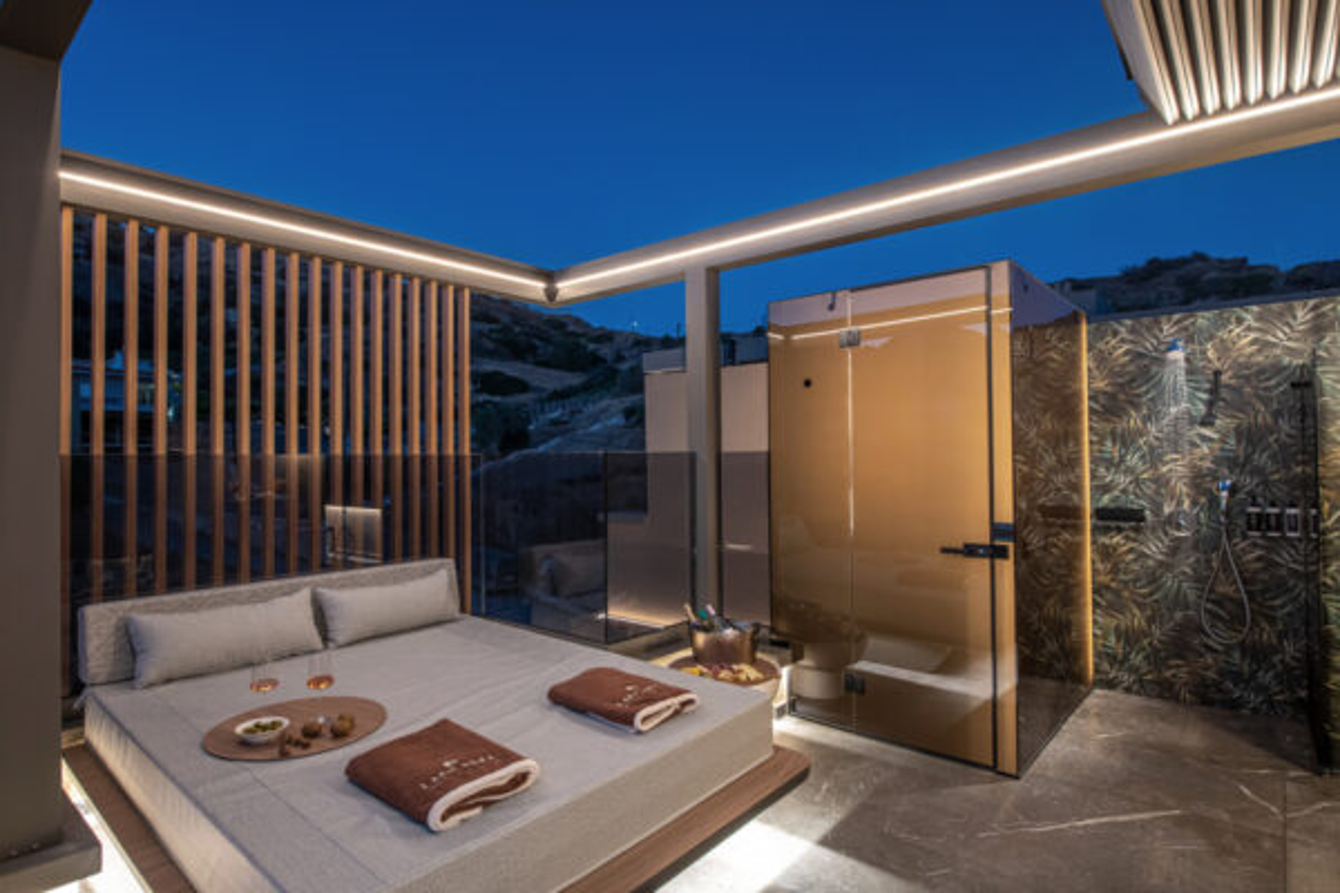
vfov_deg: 64.6
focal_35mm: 19
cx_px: 670
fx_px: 707
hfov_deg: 86.9
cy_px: 446
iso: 640
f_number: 8
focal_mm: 19
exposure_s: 1
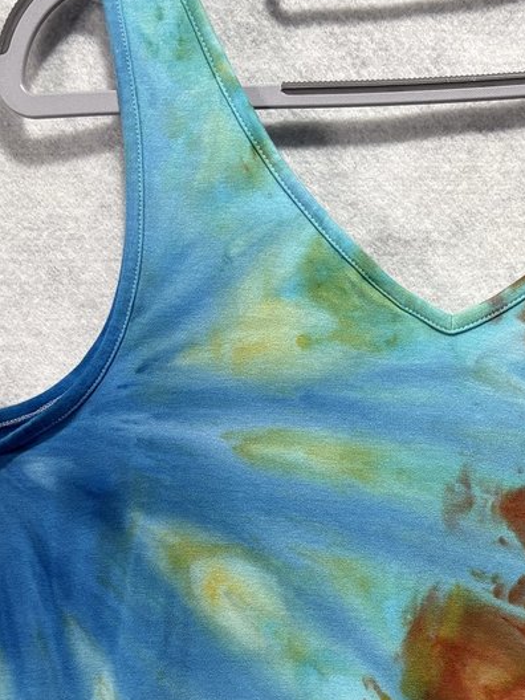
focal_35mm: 63
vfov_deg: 29.5
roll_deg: -1.6
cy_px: 627
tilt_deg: -3.2
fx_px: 1274
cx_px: 465
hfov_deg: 22.7
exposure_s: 1/60
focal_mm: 5.96
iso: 200
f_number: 1.6
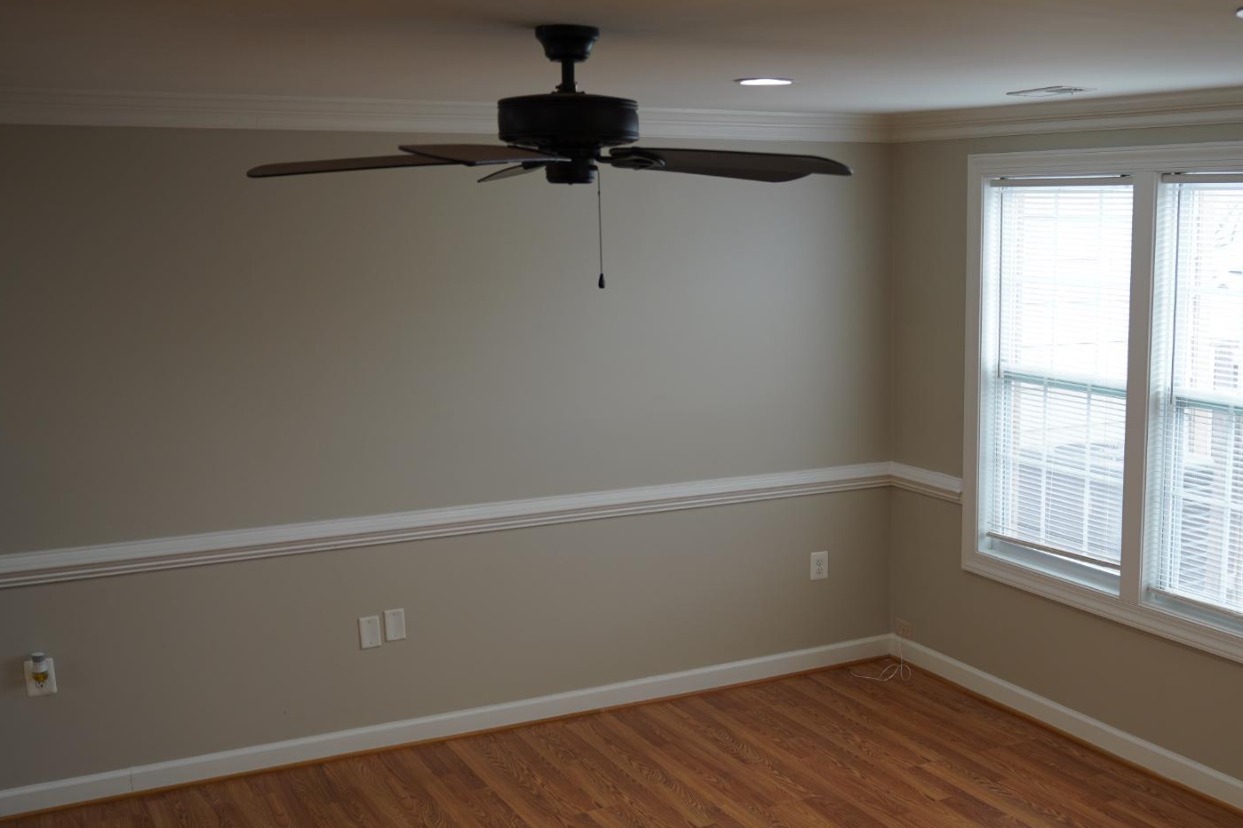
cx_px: 888
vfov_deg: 32.4
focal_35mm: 41
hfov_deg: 46.2
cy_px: 524
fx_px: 1415
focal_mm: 28
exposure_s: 1/30
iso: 100
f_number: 2.8
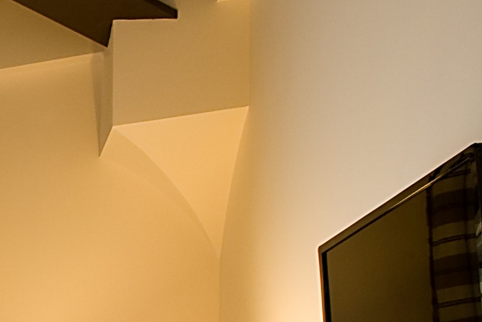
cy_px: 512
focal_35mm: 69
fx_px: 924
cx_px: -551
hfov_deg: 17.4
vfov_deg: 17.3
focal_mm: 14
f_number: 20
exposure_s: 1/1.25
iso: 400
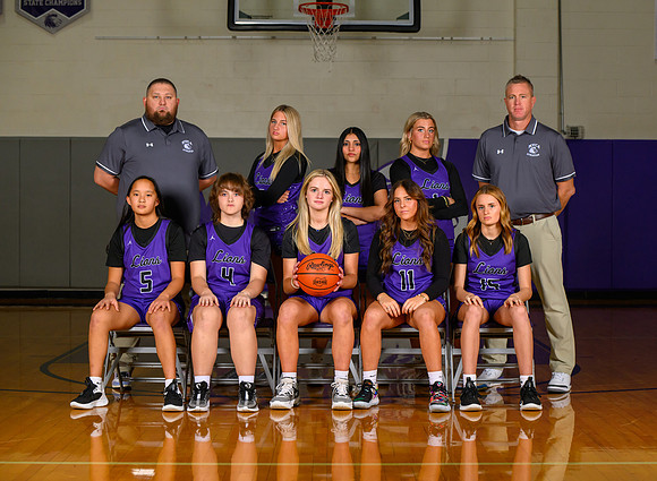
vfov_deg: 19.4
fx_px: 1405
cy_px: 240
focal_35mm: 75
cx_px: 361
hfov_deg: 26.3
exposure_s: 1/400
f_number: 5
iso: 1000
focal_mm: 70
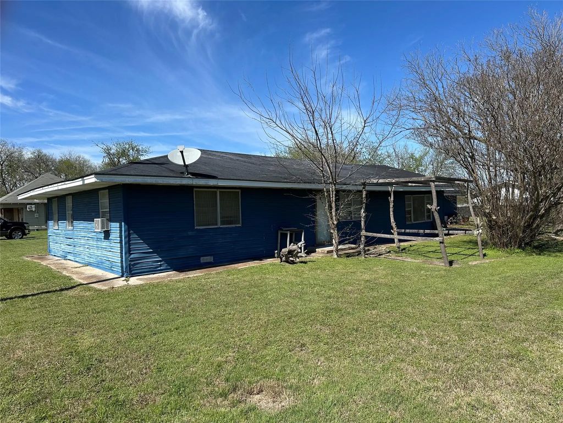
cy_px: 212
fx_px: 390
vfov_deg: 56.8
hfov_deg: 71.6
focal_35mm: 24
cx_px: 282
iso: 80
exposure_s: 1/4184
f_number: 1.78
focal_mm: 6.86
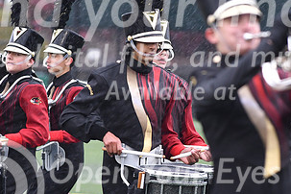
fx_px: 4648
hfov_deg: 3.6
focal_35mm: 575
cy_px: 107
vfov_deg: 2.4
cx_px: 171
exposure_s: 1/400
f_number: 4
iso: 1000
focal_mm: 200
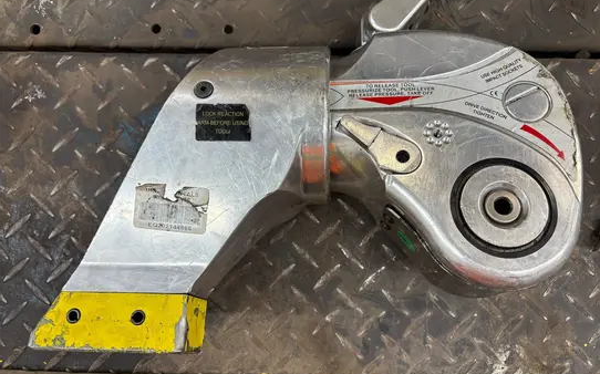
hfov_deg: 66.5
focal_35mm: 28
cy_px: 185
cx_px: 303
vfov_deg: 44.5
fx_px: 458
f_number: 1.6
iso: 50
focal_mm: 5.96
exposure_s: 1/120
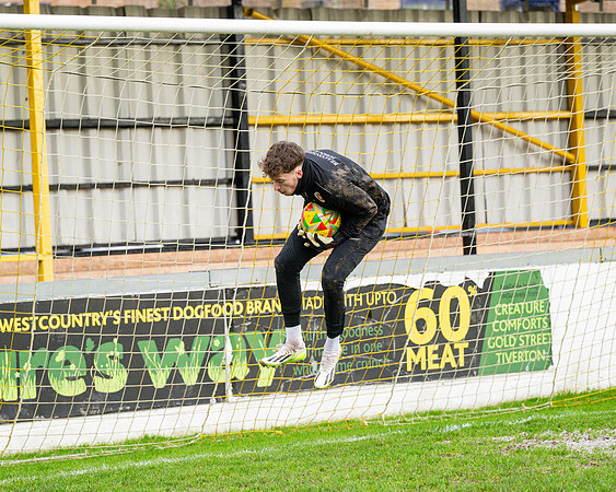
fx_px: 2788
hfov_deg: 12.6
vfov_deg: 10.1
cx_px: 300
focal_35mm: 153
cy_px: 279
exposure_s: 1/1600
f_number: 2.8
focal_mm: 115
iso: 800
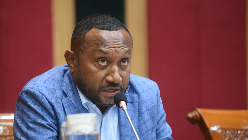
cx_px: 104
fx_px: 1591
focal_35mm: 242
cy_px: 89
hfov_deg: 8.9
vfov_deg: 5.0
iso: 2500
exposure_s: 1/160
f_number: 2.8
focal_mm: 185
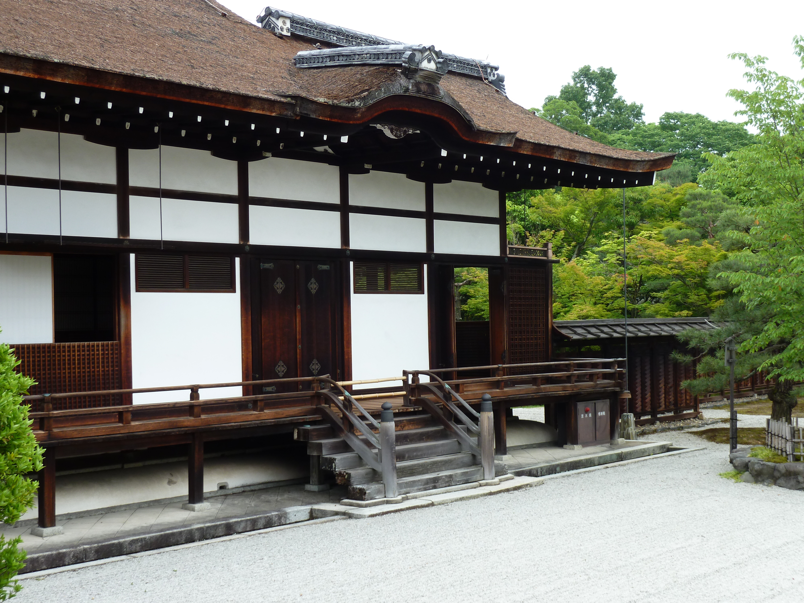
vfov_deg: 28.0
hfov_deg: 36.8
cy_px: 302
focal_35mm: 52
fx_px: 1208
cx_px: 402
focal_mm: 8.5
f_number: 3.8
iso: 80
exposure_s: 1/80
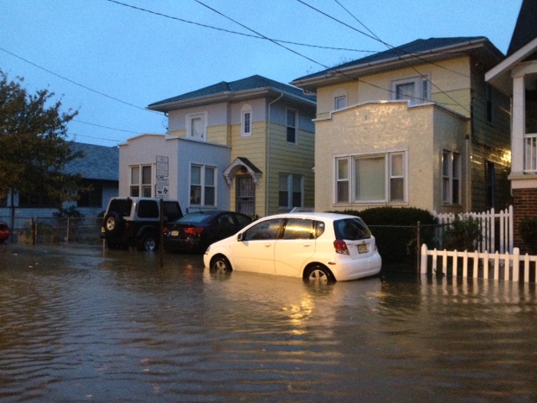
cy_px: 206
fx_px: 559
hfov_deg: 51.3
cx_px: 262
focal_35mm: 36
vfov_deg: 39.7
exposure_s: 1/15
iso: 500
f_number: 2.4
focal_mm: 4.28
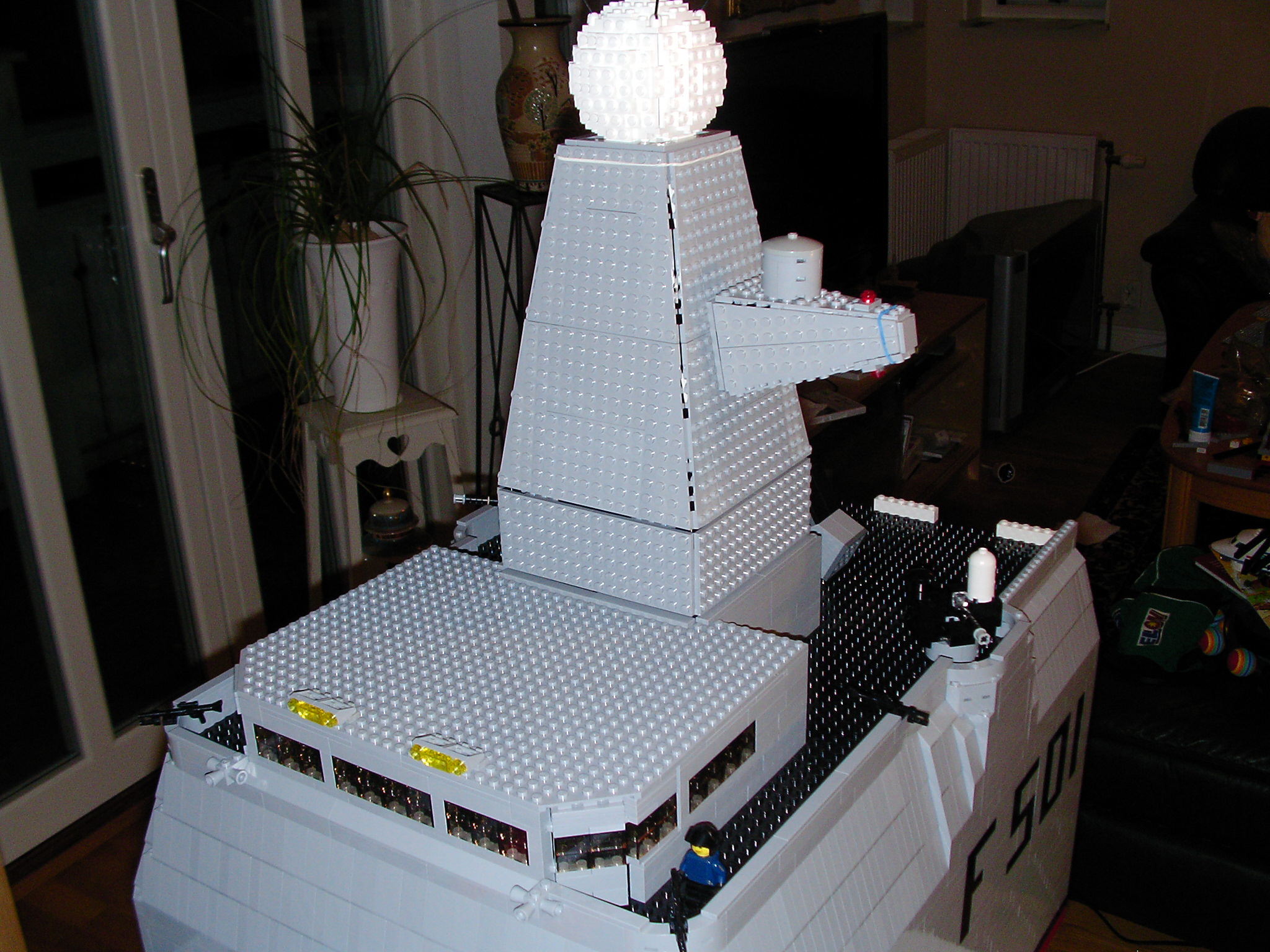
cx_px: 635
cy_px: 476
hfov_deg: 49.0
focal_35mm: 38
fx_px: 1394
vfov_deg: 37.7
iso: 100
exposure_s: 1/30
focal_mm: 5.8
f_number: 3.5
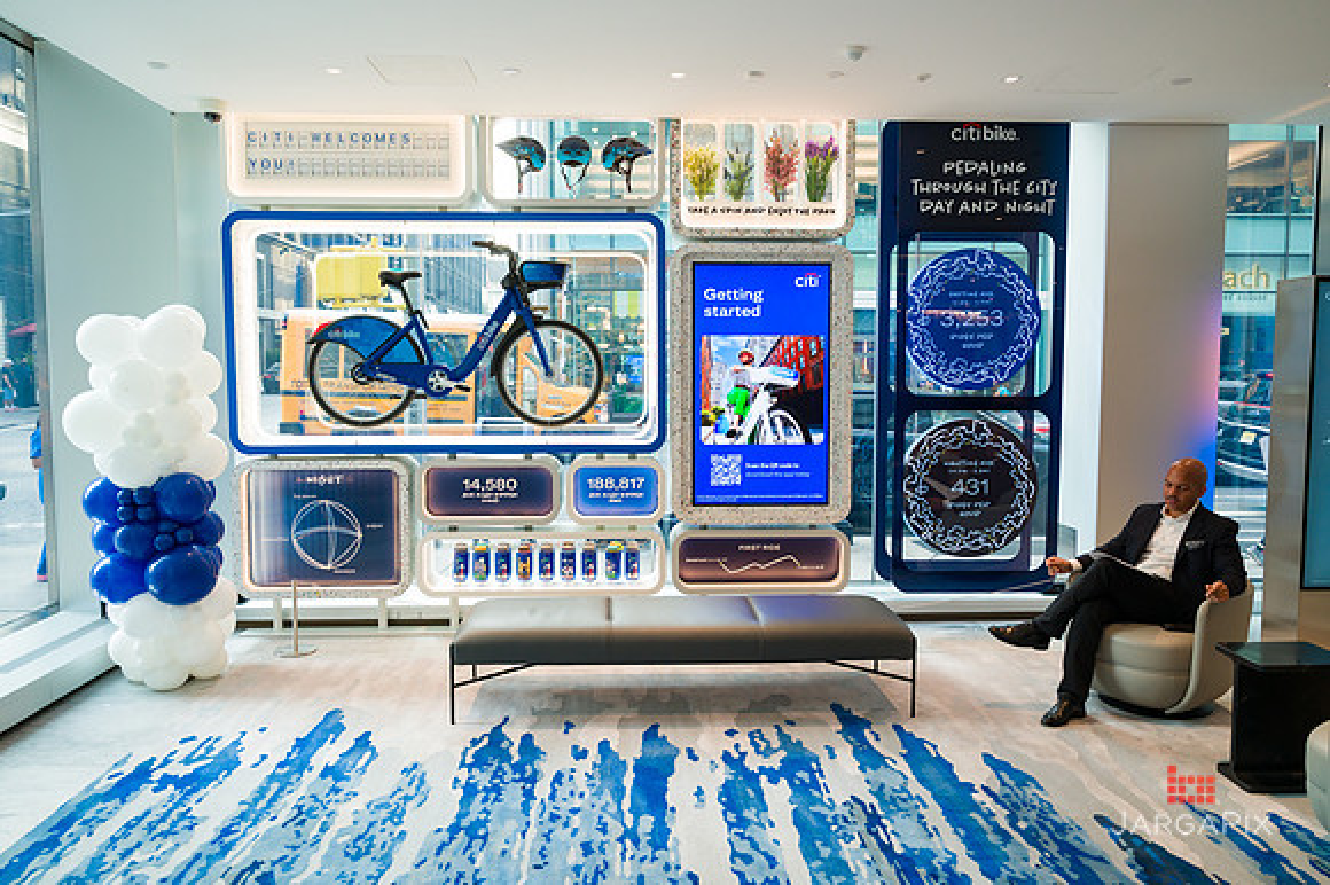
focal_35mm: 27
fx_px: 984
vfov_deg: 48.5
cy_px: 442
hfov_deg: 68.1
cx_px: 665
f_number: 3.5
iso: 400
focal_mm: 26
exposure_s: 1/200
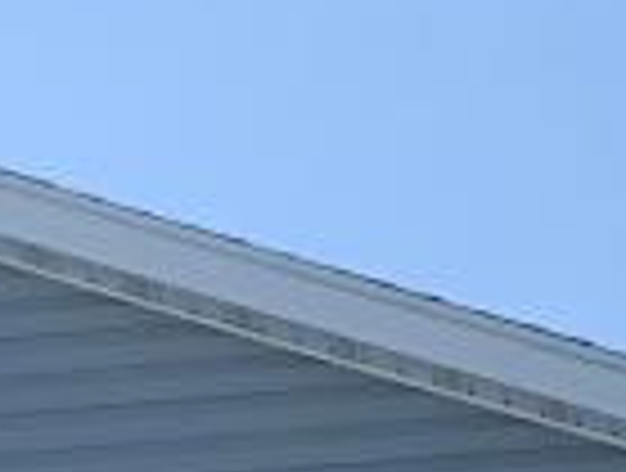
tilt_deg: +8.4
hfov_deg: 4.9
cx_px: -1225
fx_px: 6926
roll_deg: -0.4
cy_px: 1236
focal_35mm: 382
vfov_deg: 3.8
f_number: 2.4
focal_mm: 6
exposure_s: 1/2660
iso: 16
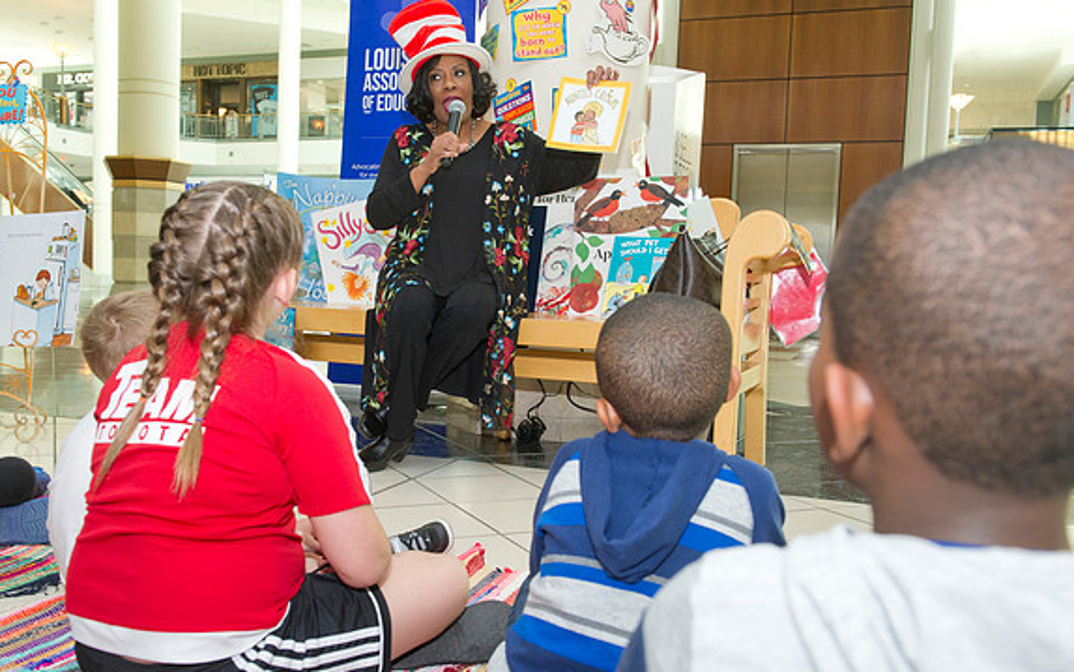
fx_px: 1025
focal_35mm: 35
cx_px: 482
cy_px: 352
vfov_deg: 36.3
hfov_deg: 55.2
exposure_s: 1/250
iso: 1250
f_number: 5.6
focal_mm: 31
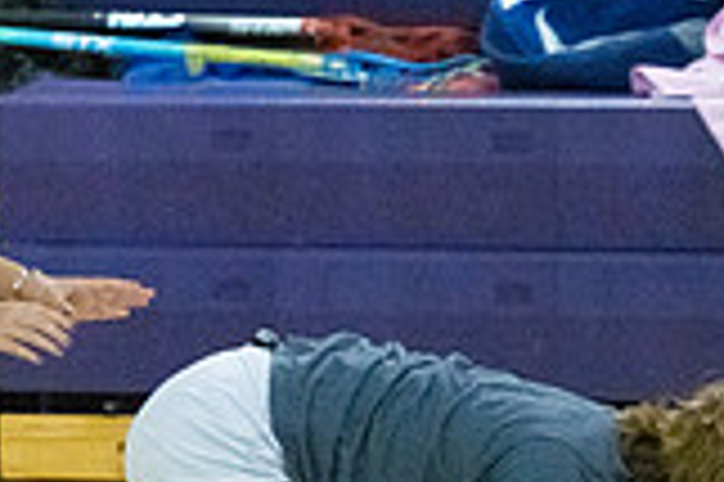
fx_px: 9061
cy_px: 264
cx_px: -373
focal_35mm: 451
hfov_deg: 4.5
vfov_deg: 3.0
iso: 6400
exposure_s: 1/640
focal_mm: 125
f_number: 4.5
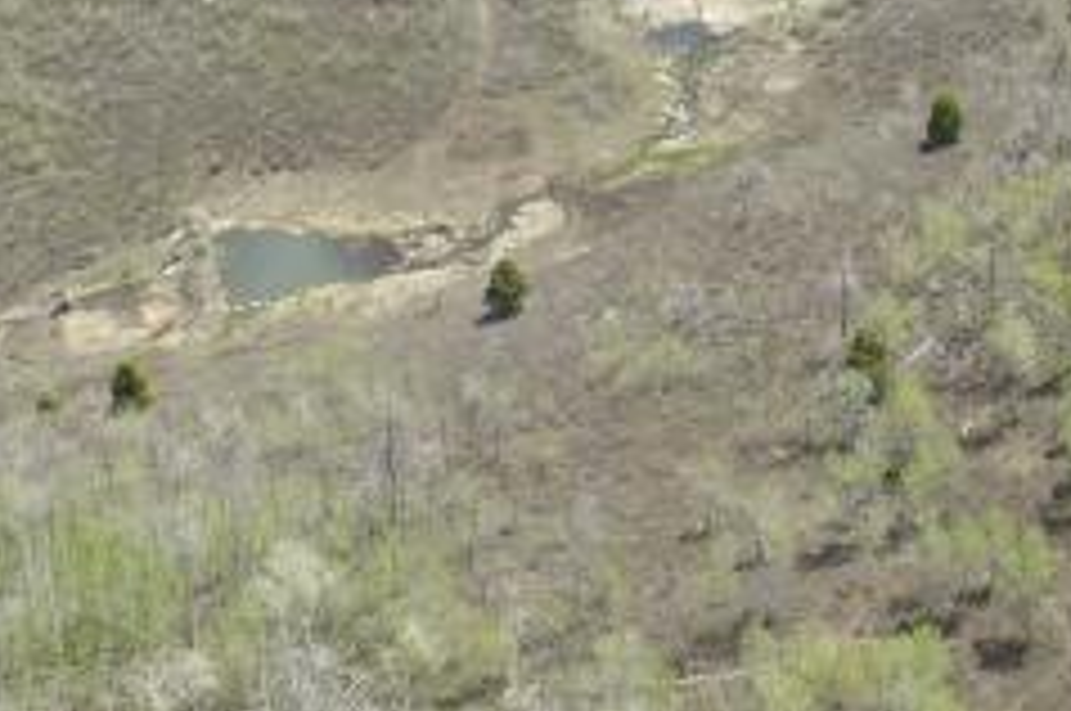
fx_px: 1664
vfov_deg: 21.1
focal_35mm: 56
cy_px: -292
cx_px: 554
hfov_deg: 35.7
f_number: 2.8
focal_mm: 3.61
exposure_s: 1/523
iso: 100
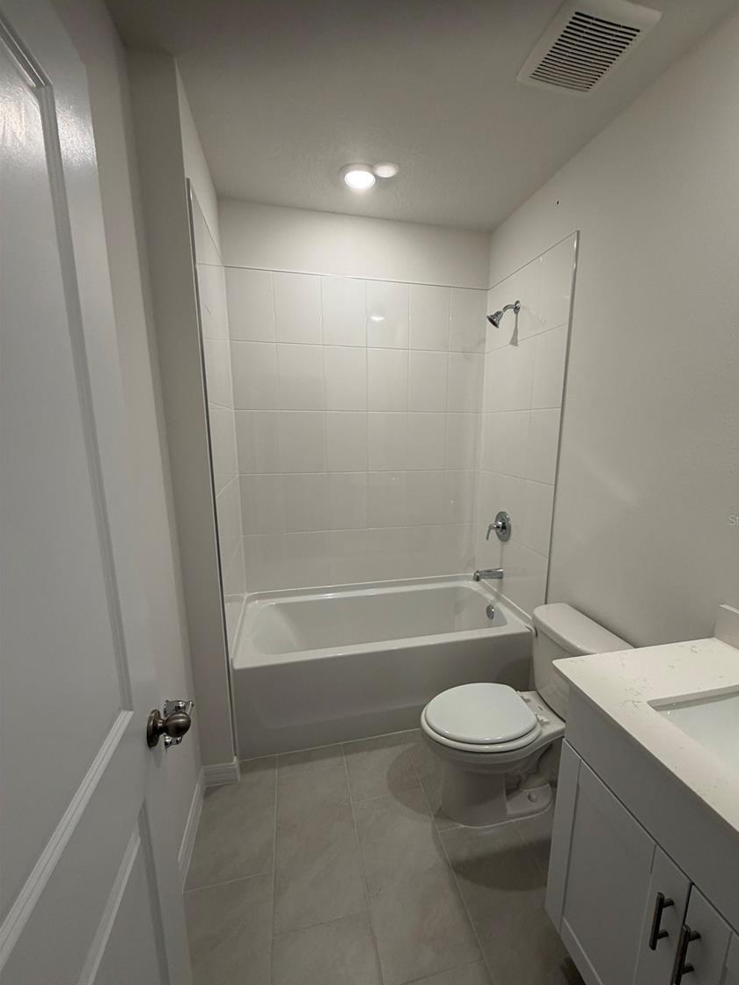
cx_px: 395
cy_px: 520
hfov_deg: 81.6
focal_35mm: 15
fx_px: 427
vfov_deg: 98.1
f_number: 2.2
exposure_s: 1/120
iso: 160
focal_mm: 2.22
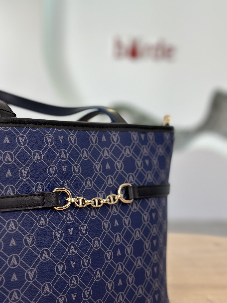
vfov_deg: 39.7
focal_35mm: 48
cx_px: 114
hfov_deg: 30.3
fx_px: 420
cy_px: 152
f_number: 1.78
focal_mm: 6.86
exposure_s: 1/419
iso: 80
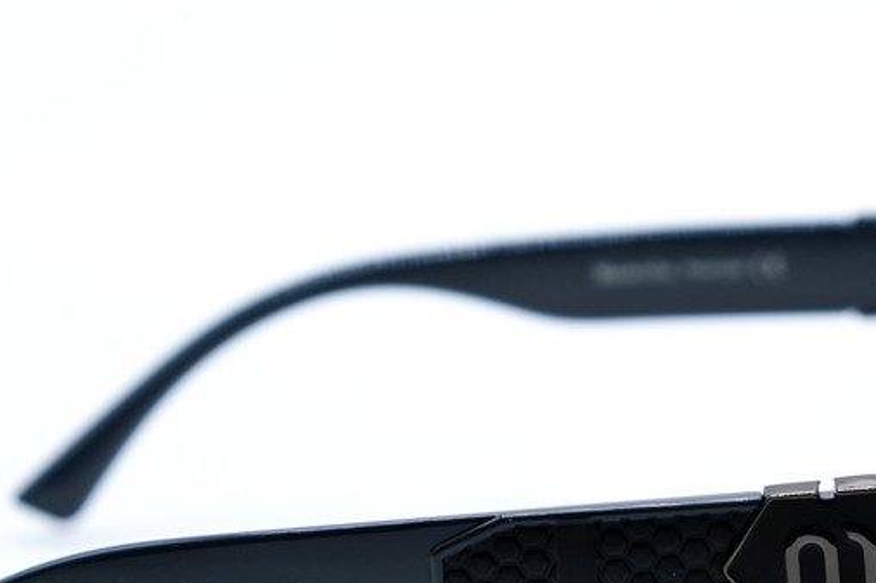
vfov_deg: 8.3
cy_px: 535
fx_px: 3989
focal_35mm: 164
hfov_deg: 12.5
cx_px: 545
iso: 320
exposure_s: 1/300
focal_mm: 55
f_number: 5.6
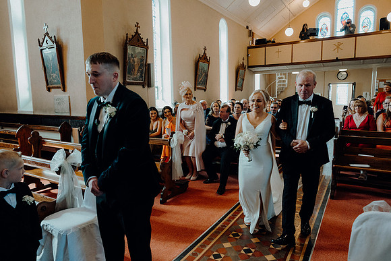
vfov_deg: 53.1
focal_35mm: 24
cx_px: 196
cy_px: 130
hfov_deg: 73.7
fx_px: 261
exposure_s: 1/200
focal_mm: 24
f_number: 3.5
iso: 2000
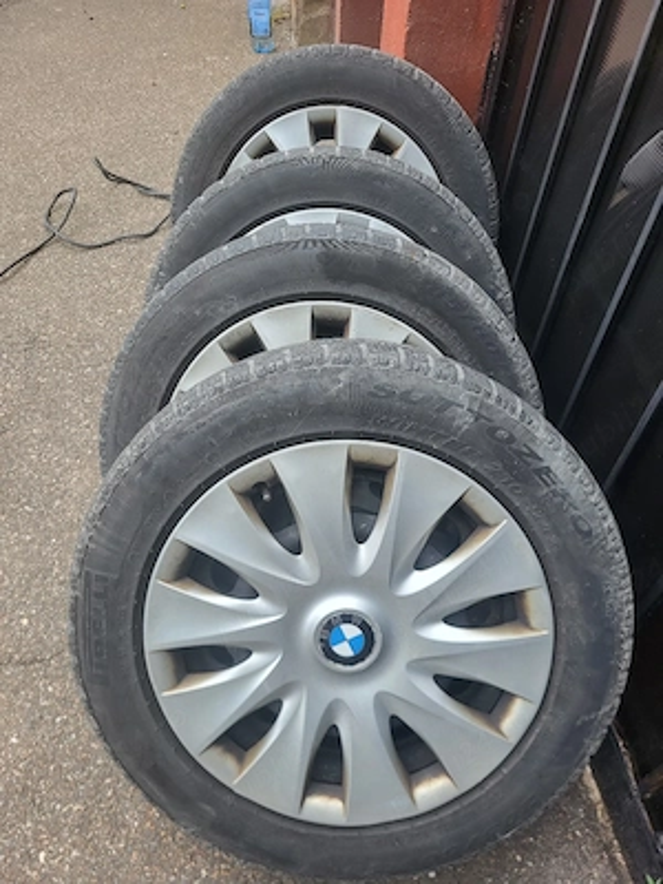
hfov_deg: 53.1
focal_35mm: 26
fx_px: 664
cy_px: 442
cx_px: 332
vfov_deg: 67.3
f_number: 1.8
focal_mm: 5.4
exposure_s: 1/238
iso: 40
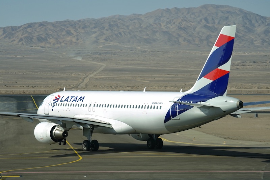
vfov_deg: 10.4
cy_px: 90
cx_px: 135
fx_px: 990
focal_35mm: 132
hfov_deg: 15.5
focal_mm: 132
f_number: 5
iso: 160
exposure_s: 1/800
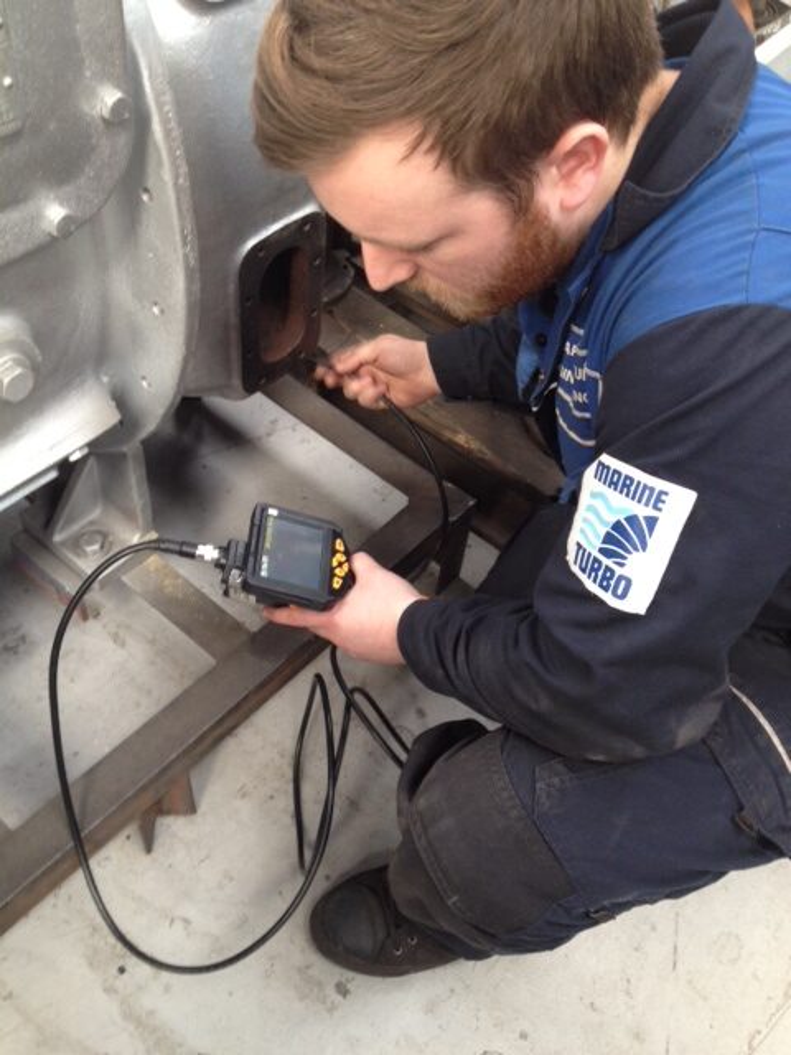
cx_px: 396
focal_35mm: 35
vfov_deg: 52.6
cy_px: 528
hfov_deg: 40.7
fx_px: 1066
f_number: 2.4
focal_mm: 4.28
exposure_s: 1/20
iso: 80
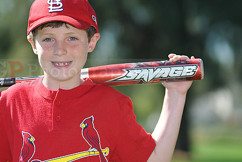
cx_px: 69
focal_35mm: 261
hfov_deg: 7.9
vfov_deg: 5.3
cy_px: 67
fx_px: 1755
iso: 200
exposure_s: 1/800
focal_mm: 180
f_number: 4.5
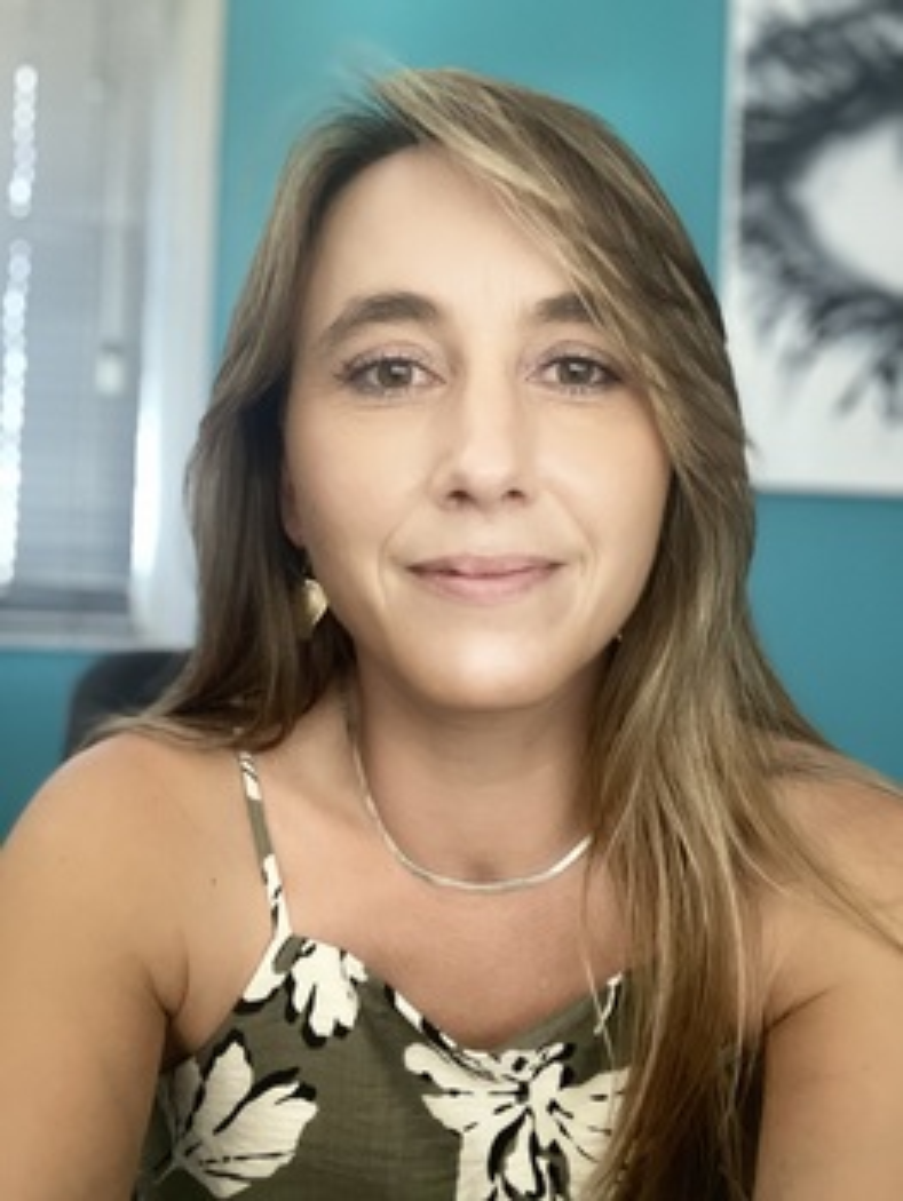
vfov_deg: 59.9
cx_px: 452
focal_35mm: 30
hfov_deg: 46.8
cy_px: 600
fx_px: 1042
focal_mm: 2.71
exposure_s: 1/30
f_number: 2.2
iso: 500
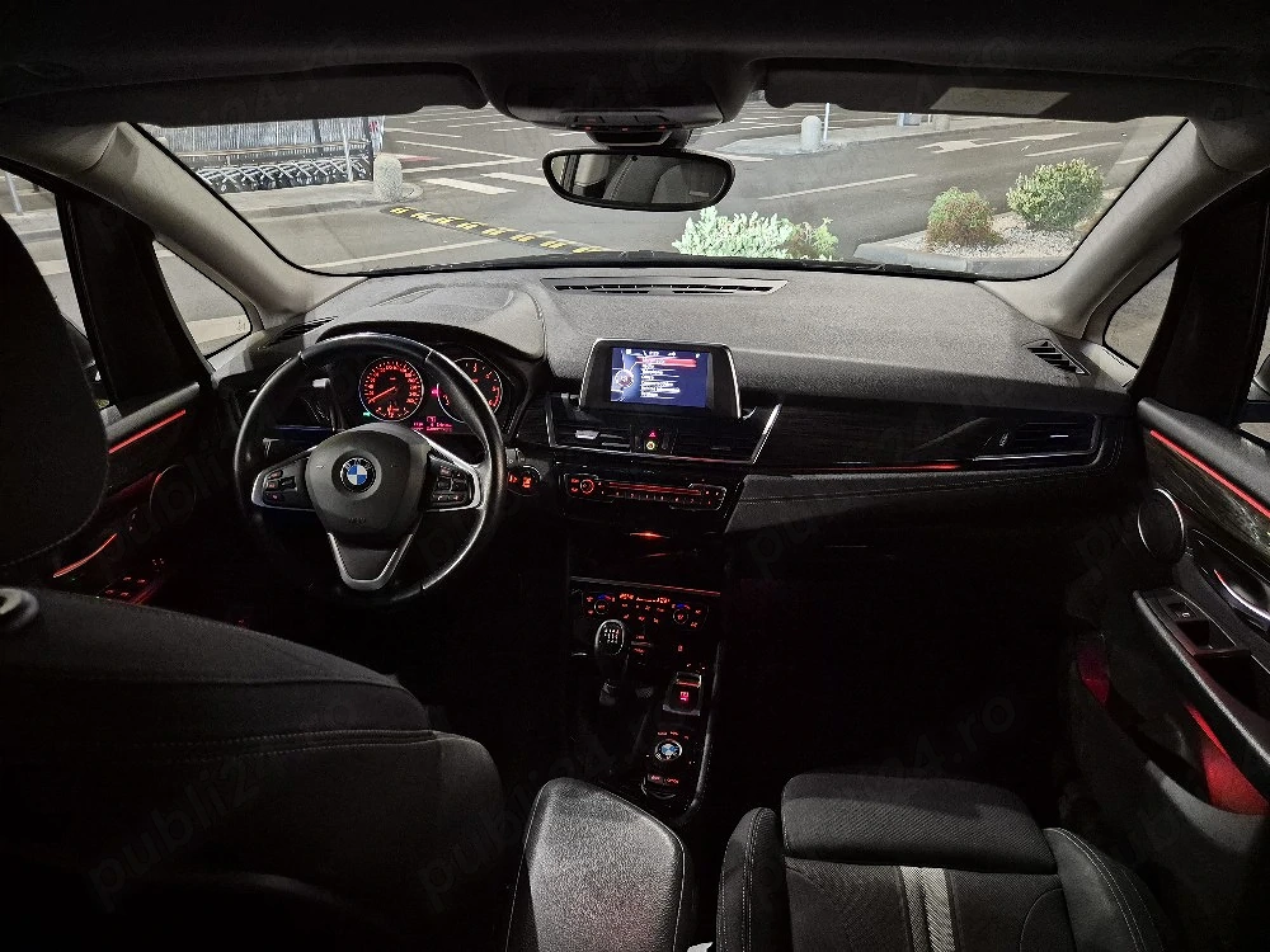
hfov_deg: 73.9
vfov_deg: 58.9
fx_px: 844
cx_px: 635
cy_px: 476
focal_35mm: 23
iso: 1600
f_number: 1.8
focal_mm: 5.4
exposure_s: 1/26
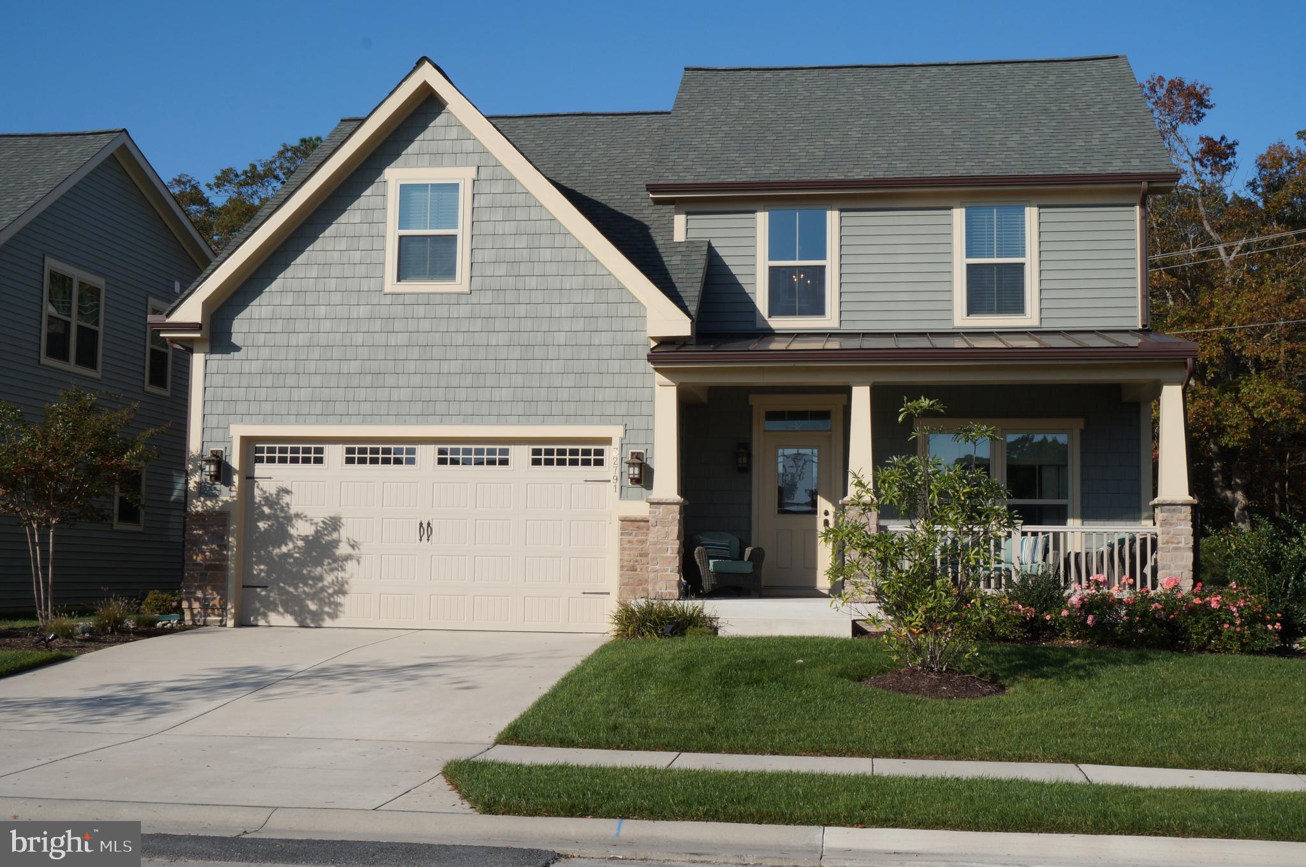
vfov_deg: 29.8
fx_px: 1630
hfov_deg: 43.7
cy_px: 434
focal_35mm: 45
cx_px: 653
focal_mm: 30
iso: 200
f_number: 18
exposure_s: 1/160
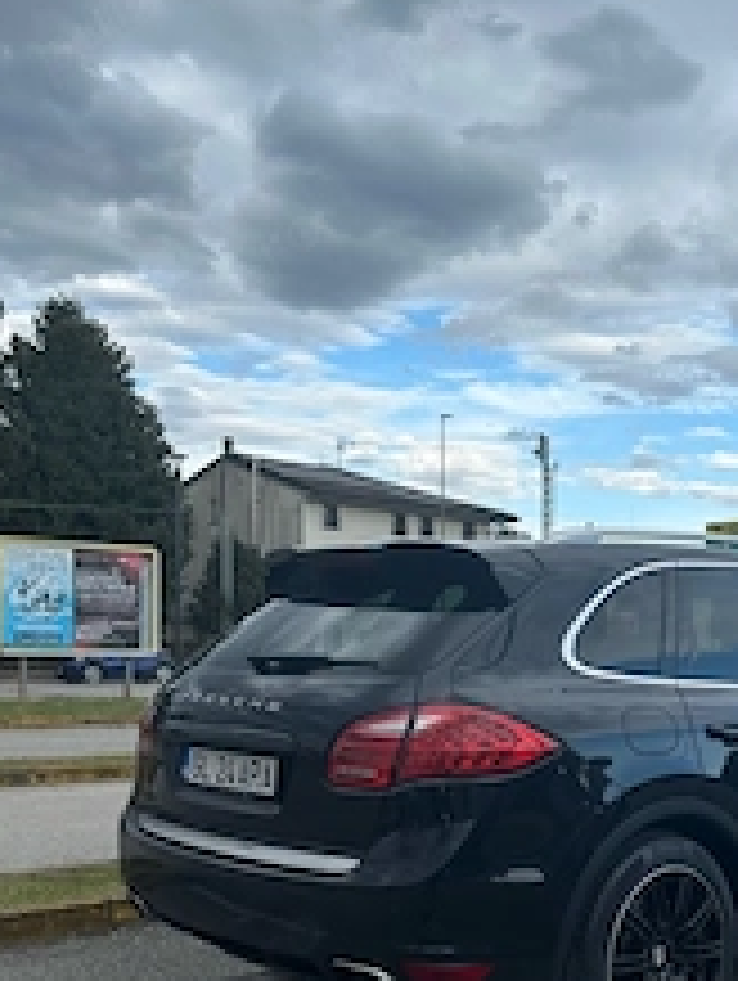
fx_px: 1248
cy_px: 724
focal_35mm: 44
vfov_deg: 41.7
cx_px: 616
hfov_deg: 31.8
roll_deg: -1.4
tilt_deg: -2.7
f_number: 1.78
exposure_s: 1/2353
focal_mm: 6.86
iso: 80
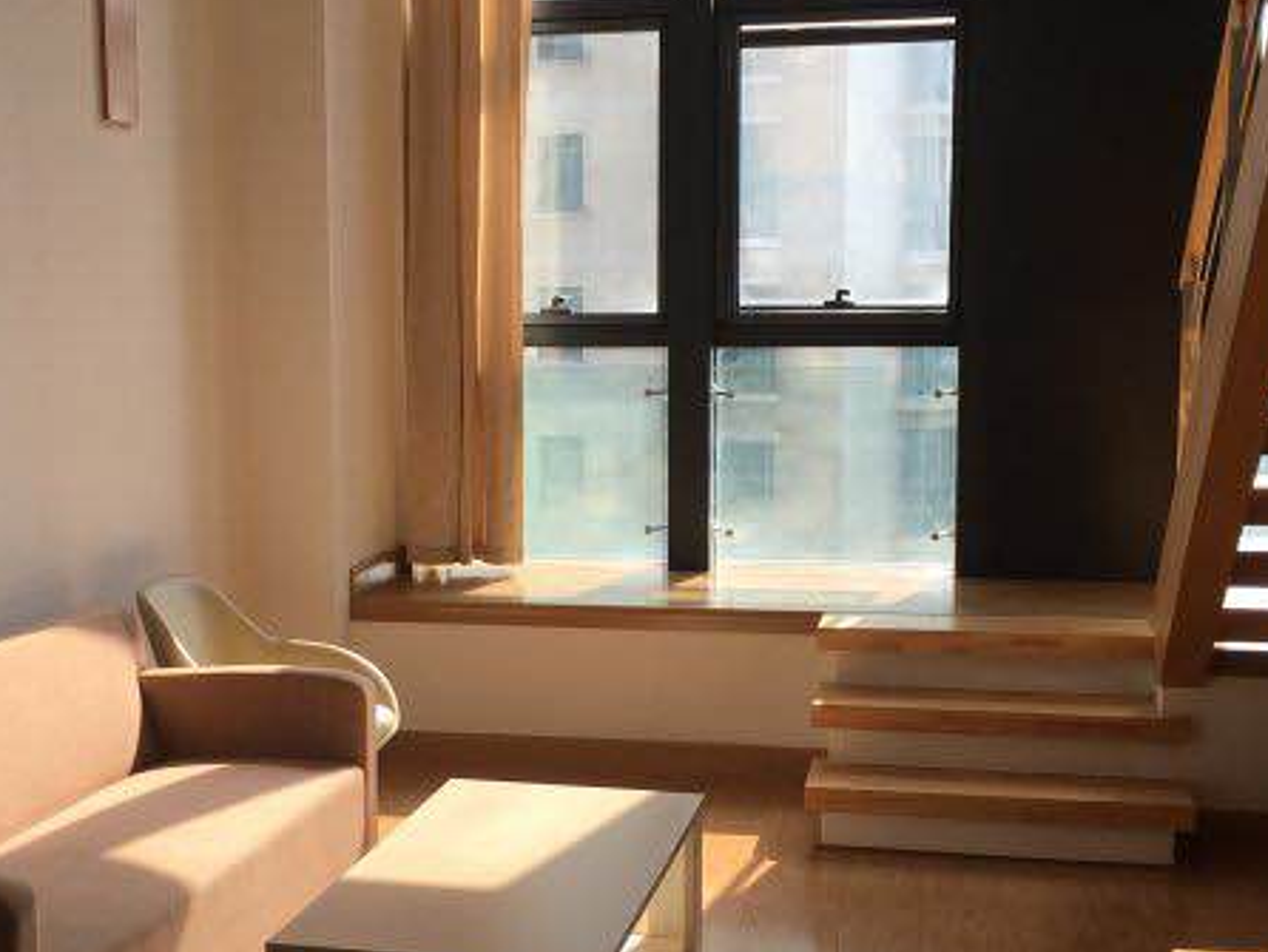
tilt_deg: -8.9
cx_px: 532
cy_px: 557
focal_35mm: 52
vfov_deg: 28.0
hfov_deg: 36.7
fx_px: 1906
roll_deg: +0.3
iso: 25
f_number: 2.2
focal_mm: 4.15
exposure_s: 1/322
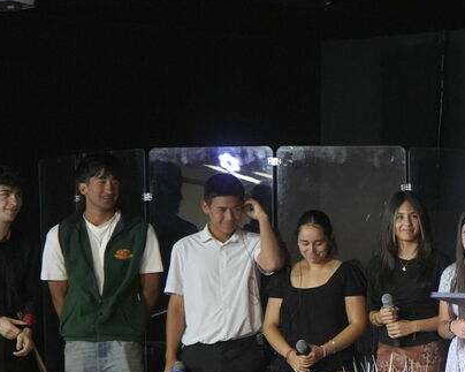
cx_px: 624
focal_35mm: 142
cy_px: 278
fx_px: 1954
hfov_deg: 13.1
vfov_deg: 10.8
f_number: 4.5
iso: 10000
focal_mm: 52
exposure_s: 1/160
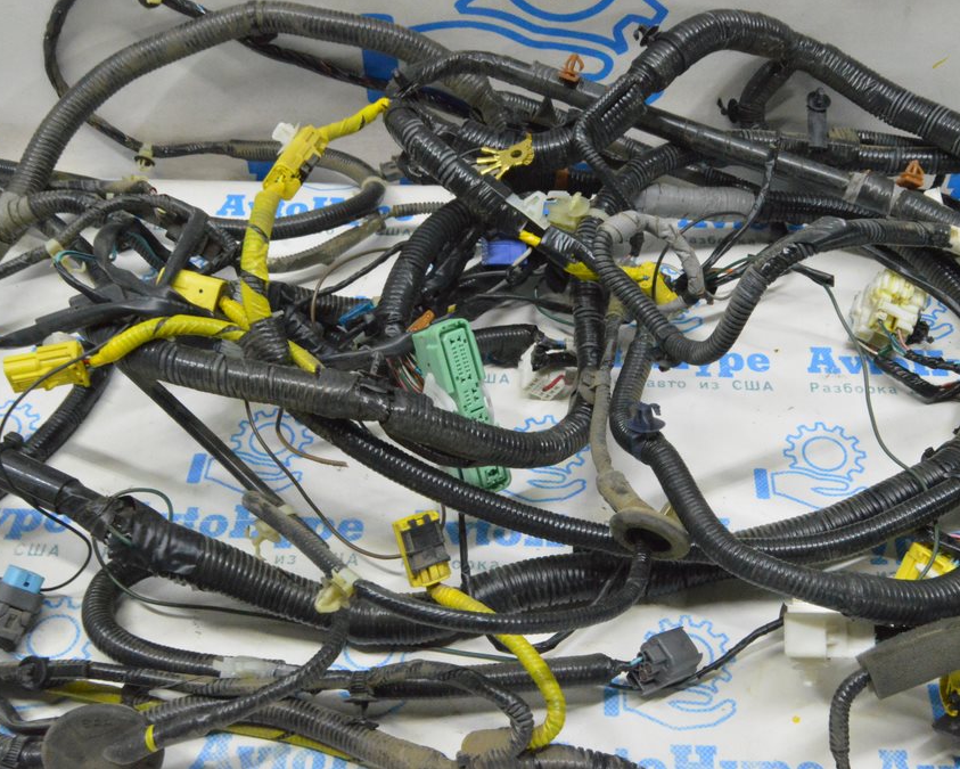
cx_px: 550
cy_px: 383
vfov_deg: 36.5
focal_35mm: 41
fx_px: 1165
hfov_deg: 44.6
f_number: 20
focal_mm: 24
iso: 6400
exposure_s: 1/15
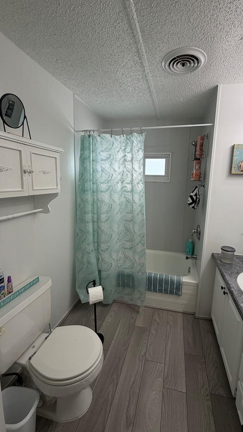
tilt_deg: -9.8
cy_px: 212
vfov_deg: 99.4
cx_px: 139
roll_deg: -1.6
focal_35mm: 16
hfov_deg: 66.7
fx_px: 183
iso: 160
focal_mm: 2.22
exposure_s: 1/120
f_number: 2.2
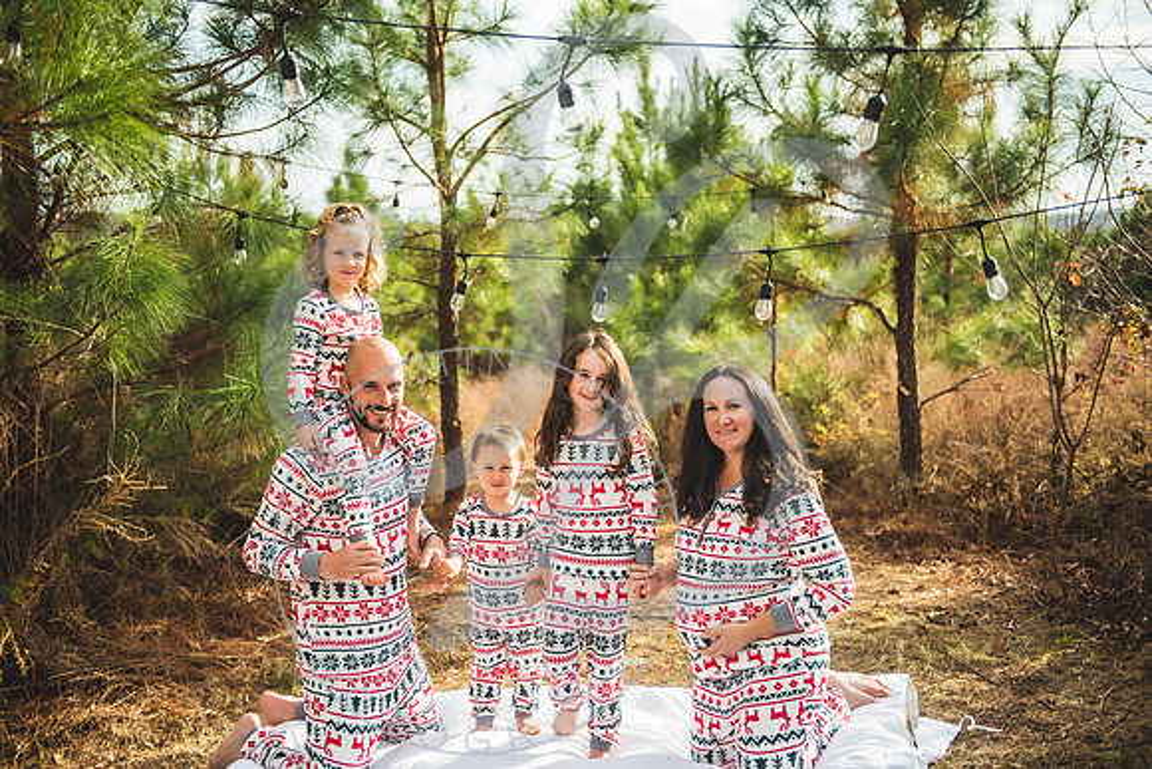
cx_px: 576
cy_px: 384
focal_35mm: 48
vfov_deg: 28.1
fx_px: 1536
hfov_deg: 41.1
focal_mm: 48
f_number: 2.8
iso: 100
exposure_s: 1/800
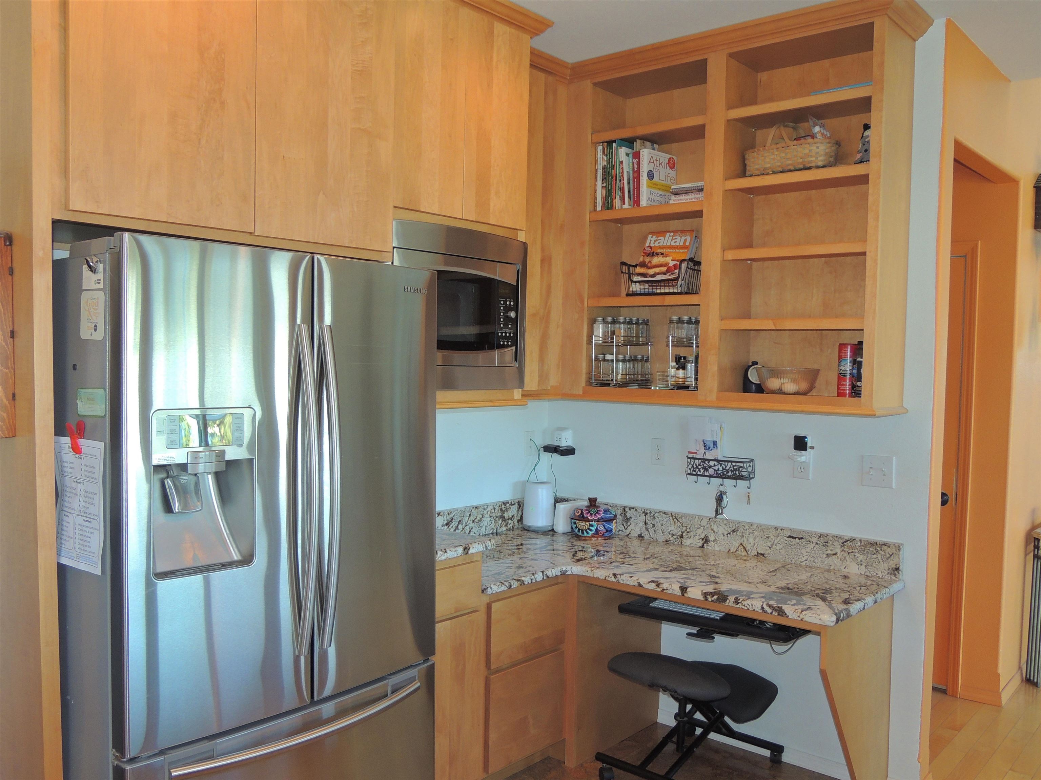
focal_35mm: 30
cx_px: 520
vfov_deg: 46.8
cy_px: 390
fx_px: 902
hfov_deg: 60.0
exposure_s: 1/40
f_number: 3.1
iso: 200
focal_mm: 5.3
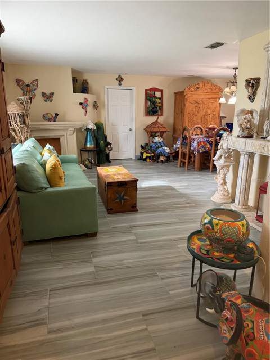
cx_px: 135
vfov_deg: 71.6
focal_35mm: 24
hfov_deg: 56.8
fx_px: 250
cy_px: 180
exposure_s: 1/60
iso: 400
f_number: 1.78
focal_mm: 6.76
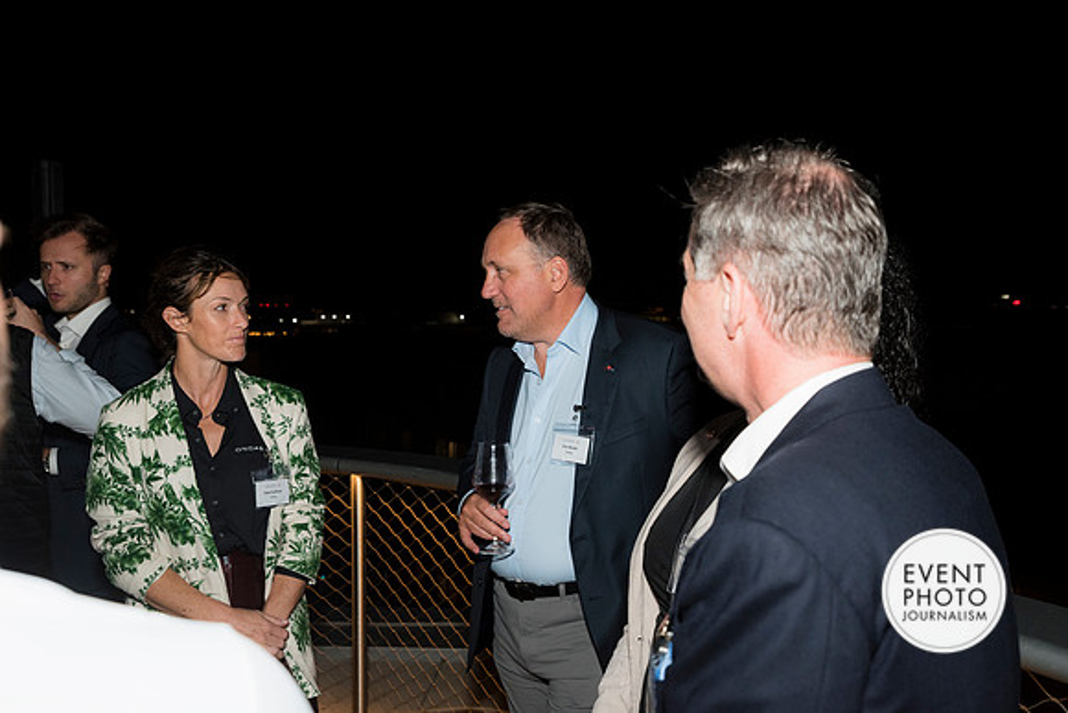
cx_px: 534
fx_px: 1128
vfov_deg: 35.1
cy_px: 356
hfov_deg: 50.7
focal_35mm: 38
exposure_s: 1/125
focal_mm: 38
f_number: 5.6
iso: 1250
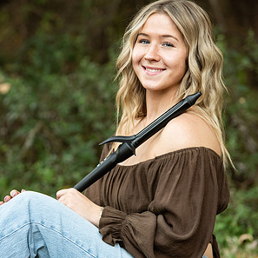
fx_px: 1627
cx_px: 129
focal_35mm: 193
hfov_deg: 9.1
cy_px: 155
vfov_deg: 9.1
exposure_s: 1/250
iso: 1250
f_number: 4
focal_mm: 150
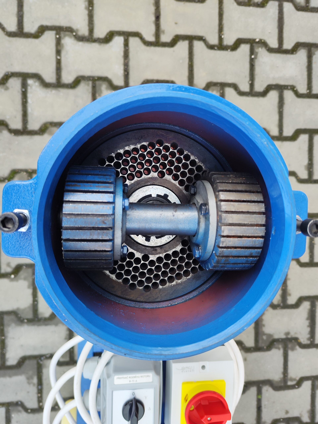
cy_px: 212
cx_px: 159
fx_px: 282
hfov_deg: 58.9
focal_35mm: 23
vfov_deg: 73.9
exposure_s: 1/120
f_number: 1.69
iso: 50
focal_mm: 7.01
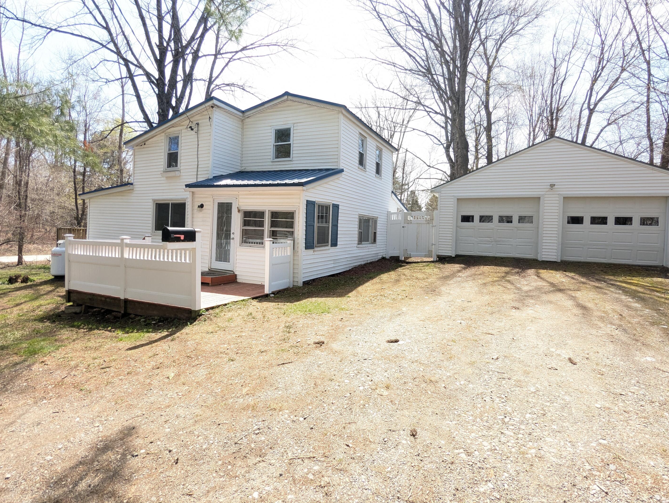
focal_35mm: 17
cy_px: 237
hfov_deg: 90.9
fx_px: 329
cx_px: 346
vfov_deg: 74.8
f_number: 2.2
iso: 50
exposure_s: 1/348
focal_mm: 2.35
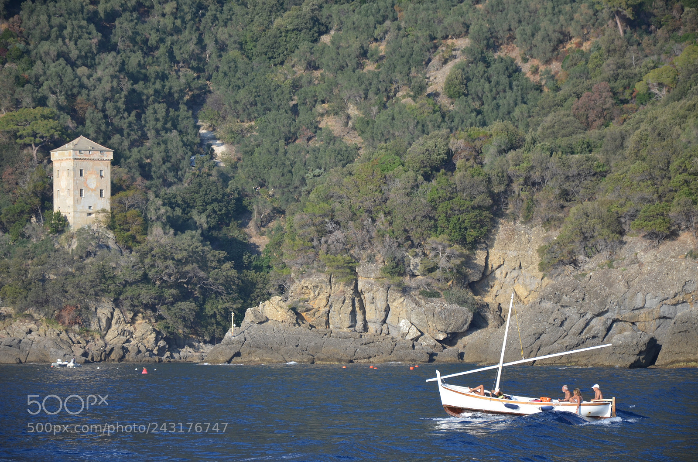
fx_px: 3047
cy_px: 231
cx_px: 349
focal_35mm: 158
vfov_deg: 8.7
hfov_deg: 13.1
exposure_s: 1/640
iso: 200
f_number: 6.3
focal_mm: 105
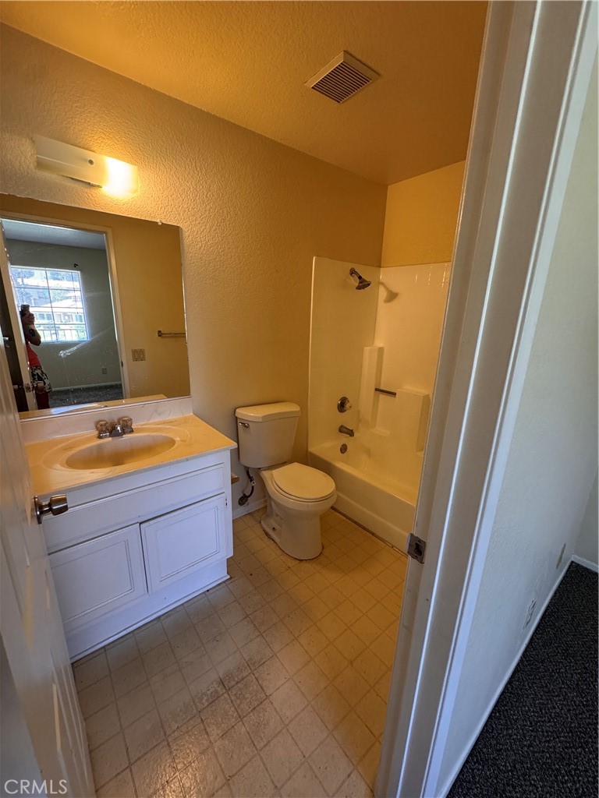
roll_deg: -1.5
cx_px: 300
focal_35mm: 14
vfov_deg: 102.1
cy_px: 399
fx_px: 323
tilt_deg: -15.5
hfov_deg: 85.7
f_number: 2.2
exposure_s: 1/120
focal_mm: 2.22
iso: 320
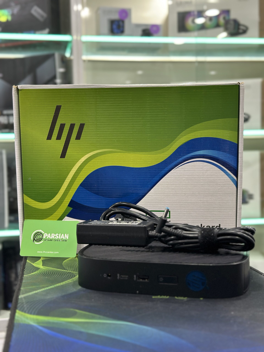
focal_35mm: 48
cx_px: 132
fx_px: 488
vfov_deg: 39.7
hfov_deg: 30.3
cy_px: 176
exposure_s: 1/50
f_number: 1.78
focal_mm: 6.86
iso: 80
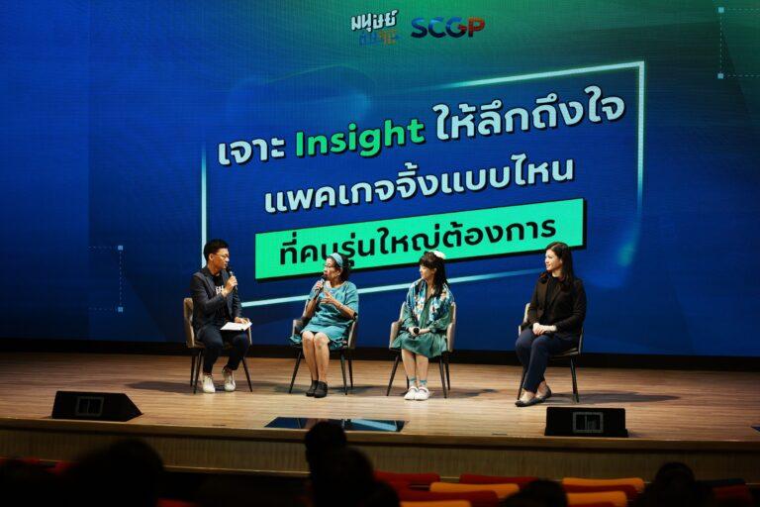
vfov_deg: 16.1
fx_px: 1794
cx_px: 380
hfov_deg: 23.9
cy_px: 254
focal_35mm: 85
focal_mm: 85
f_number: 1.8
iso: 100
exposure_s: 1/100
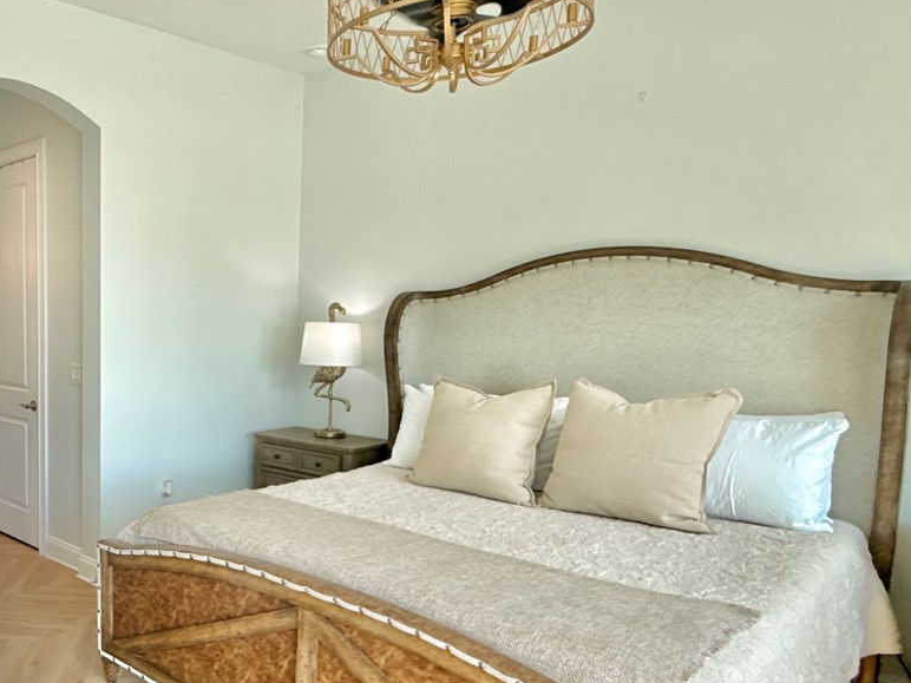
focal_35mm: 29
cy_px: 402
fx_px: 763
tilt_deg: -6.5
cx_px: 153
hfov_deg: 56.2
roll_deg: -0.6
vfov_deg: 48.0
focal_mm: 2.22
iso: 50
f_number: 2.2
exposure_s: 1/193
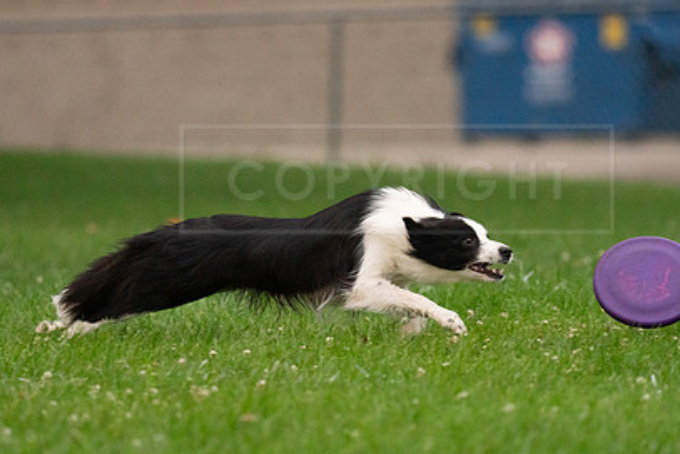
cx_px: 339
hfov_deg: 3.6
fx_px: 10774
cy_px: 208
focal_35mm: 570
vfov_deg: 2.4
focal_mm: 400
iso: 6400
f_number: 6.3
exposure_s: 1/1600
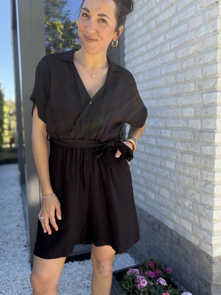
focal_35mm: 30
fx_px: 255
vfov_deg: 60.0
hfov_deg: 46.8
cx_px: 110
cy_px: 148
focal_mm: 2.71
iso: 32
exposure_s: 1/221
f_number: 1.9
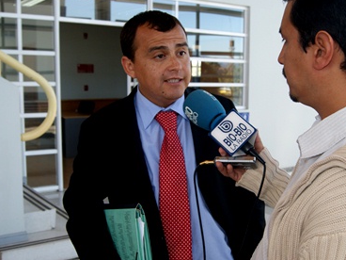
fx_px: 470
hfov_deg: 40.3
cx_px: 205
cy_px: 146
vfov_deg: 30.8
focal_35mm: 47
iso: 160
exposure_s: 1/80
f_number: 5
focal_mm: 20
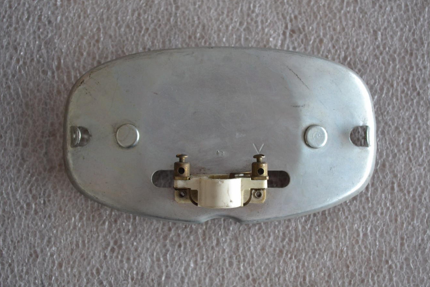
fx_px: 800
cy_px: 143
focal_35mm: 67
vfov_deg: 20.3
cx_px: 216
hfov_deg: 30.1
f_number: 5.3
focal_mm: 44
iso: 1250
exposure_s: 1/60
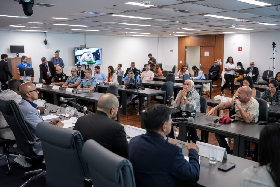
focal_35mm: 35
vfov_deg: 37.9
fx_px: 272
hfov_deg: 54.4
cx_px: 140
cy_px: 94
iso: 1250
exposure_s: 1/125
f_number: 2.8
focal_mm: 35
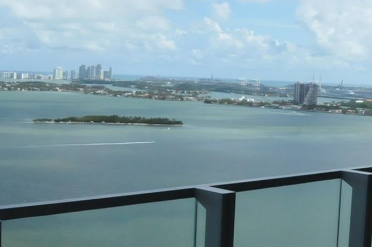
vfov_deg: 21.5
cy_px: 105
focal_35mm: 63
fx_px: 650
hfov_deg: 31.9
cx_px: 167
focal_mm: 18
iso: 2500
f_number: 18
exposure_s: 1/1250
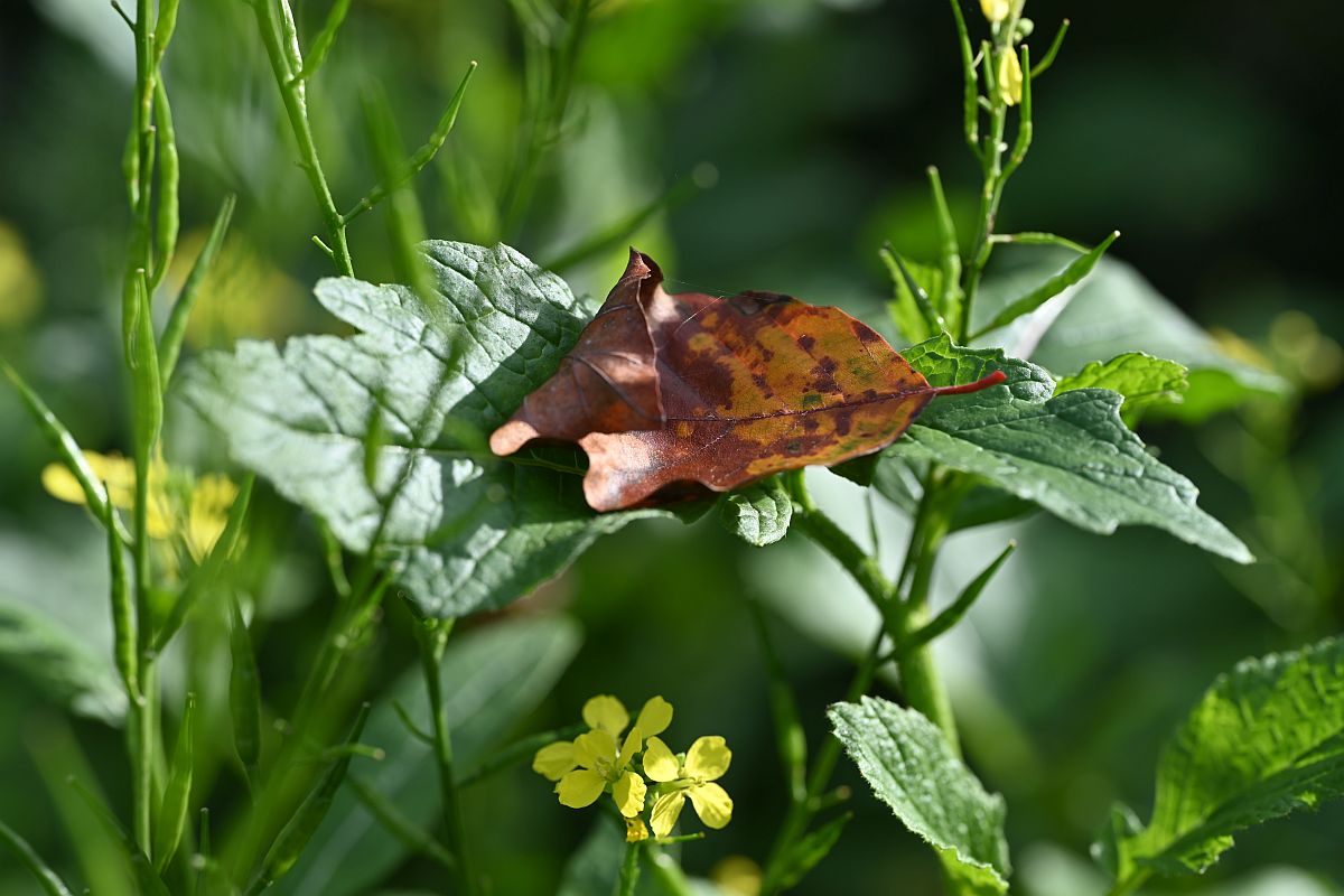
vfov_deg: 13.0
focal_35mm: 105
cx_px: 672
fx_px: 3920
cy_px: 448
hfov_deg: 19.5
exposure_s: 1/320
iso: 100
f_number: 6.3
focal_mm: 105
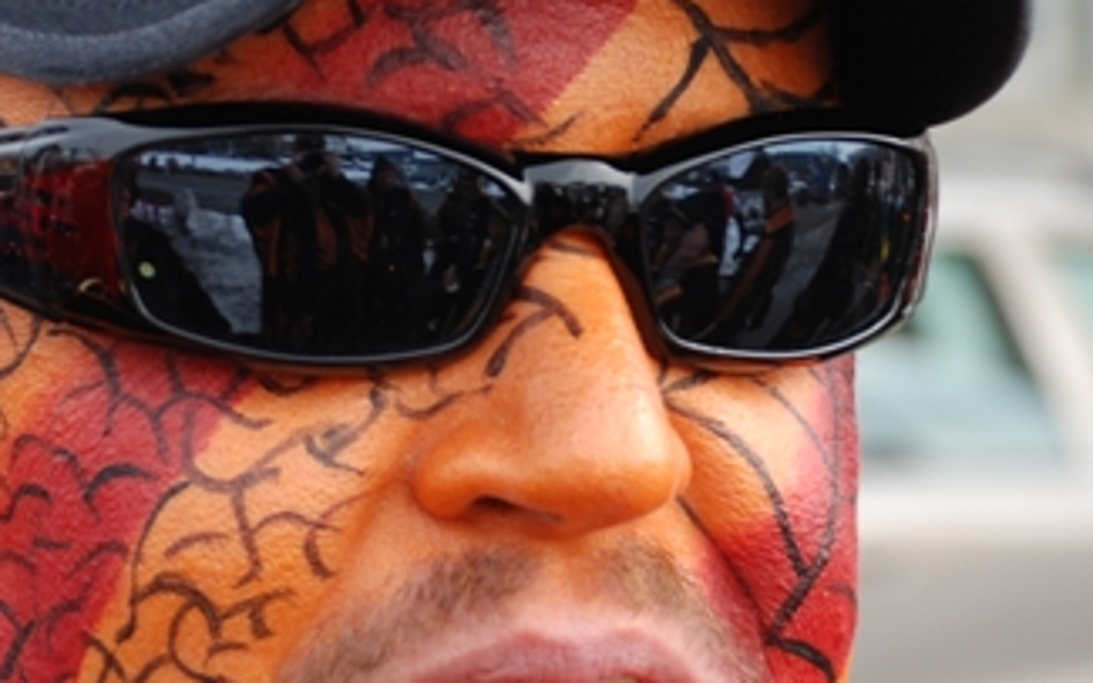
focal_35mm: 251
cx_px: 484
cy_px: 530
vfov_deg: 5.2
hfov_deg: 8.4
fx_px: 7475
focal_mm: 52
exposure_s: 1/125
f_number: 5.6
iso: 110
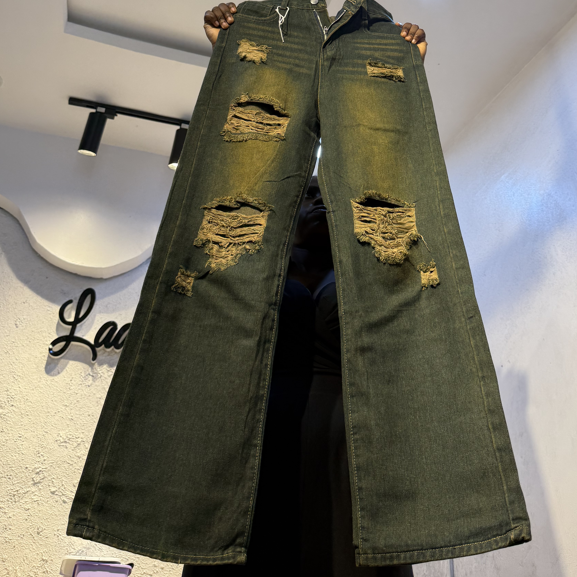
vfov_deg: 44.0
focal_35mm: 36
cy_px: 121
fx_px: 679
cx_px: 335
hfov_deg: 45.9
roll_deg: -2.7
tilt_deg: +33.6
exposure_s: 1/100
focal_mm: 6.76
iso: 80
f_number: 1.78
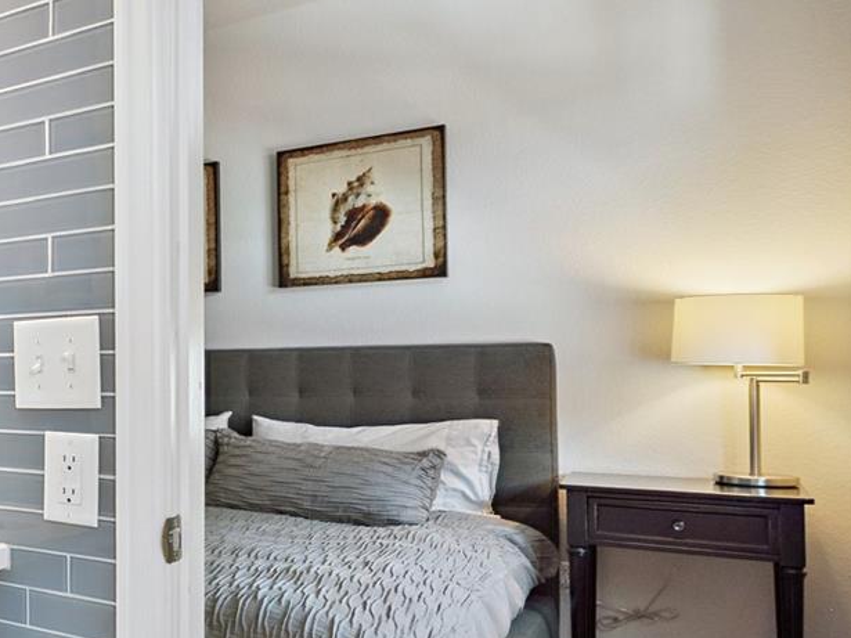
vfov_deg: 40.6
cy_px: 372
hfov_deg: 35.9
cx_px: -248
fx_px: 860
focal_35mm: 35
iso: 400
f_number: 8
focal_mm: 14
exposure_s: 1/60
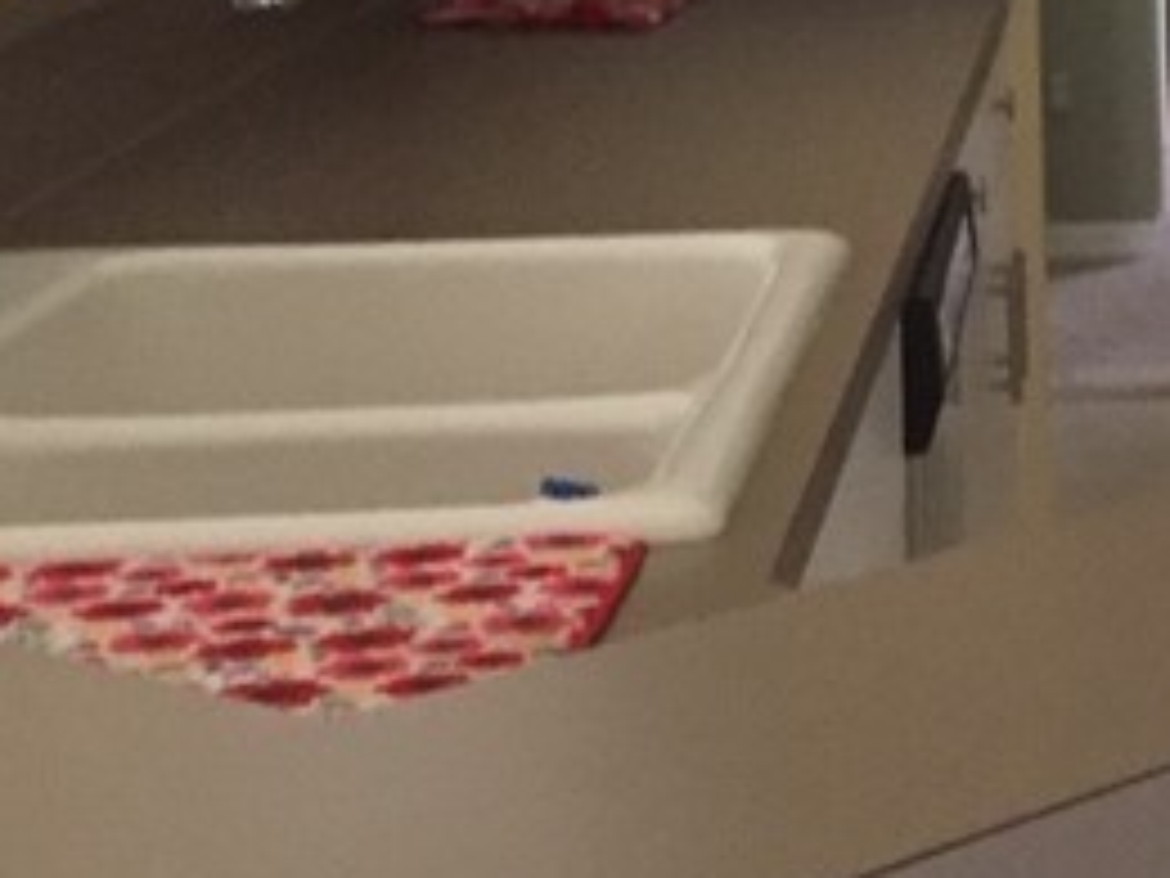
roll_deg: -2.0
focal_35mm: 114
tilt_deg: -6.5
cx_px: 2156
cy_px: 104
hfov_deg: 14.9
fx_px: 3853
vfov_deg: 12.9
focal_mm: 4.15
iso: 250
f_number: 2.2
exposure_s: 1/30
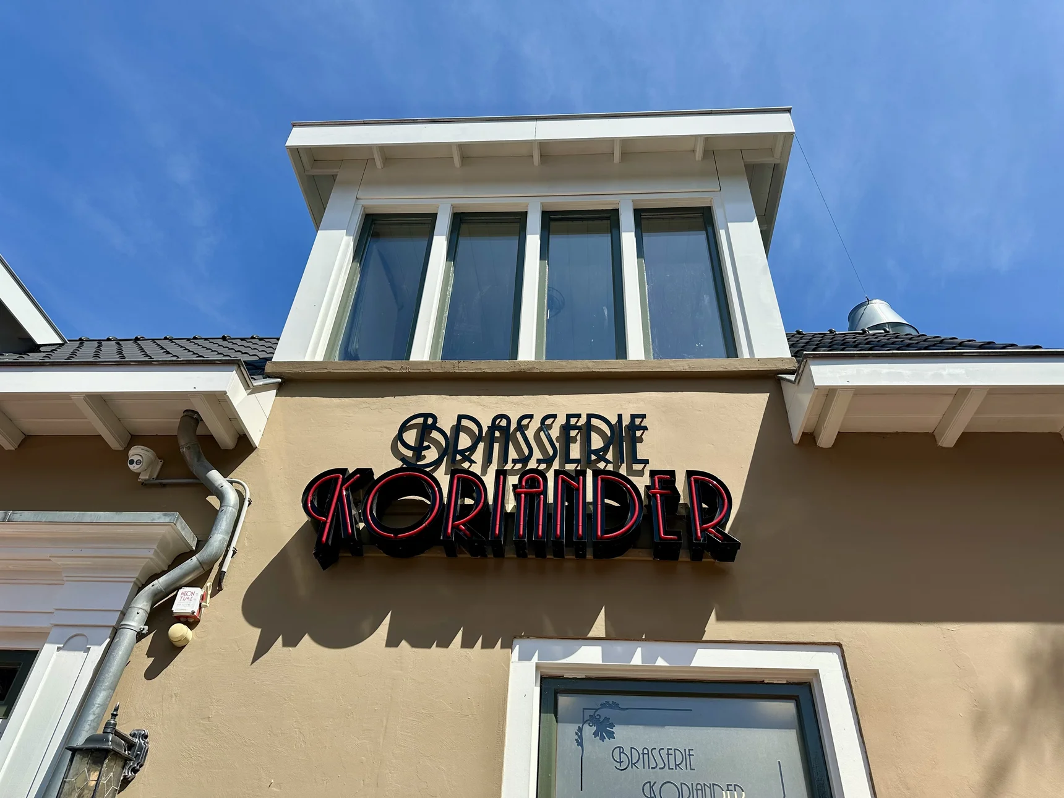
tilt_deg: +40.0
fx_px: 738
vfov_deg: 56.8
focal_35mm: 24
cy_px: 399
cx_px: 532
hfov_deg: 71.6
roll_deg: -3.1
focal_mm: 6.86
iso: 80
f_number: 1.78
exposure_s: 1/4348
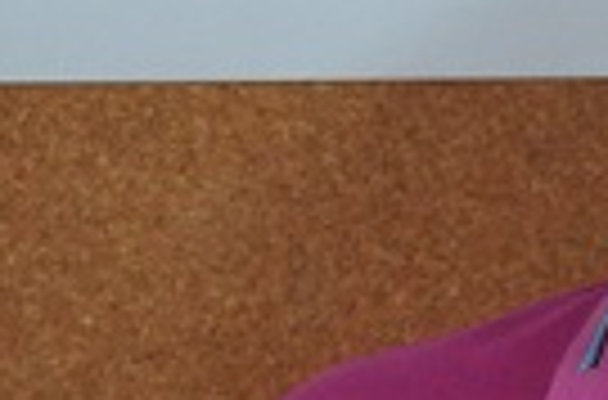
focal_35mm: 323
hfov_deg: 6.4
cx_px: 622
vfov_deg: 4.2
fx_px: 5436
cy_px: -22
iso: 1600
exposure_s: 1/125
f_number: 5.6
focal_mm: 58
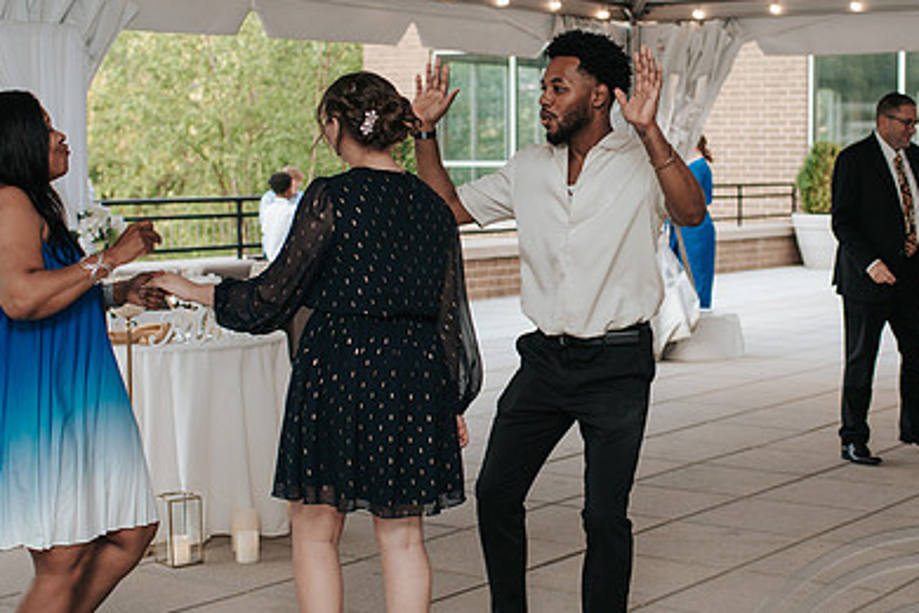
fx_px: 1787
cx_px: 568
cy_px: 309
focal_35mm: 70
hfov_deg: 28.7
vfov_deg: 19.5
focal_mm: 35
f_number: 2.8
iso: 250
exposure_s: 1/200
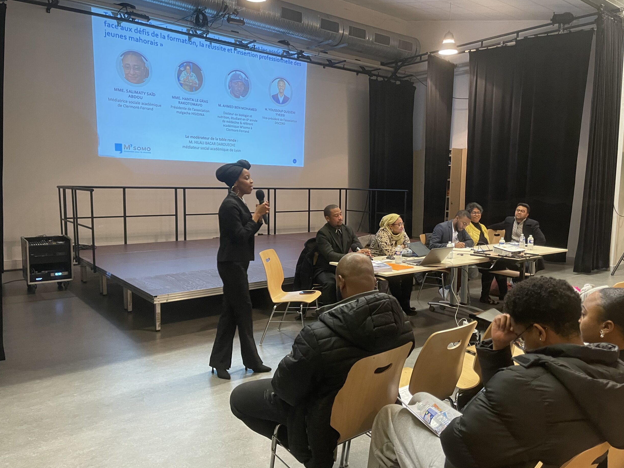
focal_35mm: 26
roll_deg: -0.5
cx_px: 313
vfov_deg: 53.1
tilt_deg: -6.7
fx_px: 469
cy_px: 232
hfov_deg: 67.3
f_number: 1.6
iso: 500
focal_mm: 5.1
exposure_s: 1/33
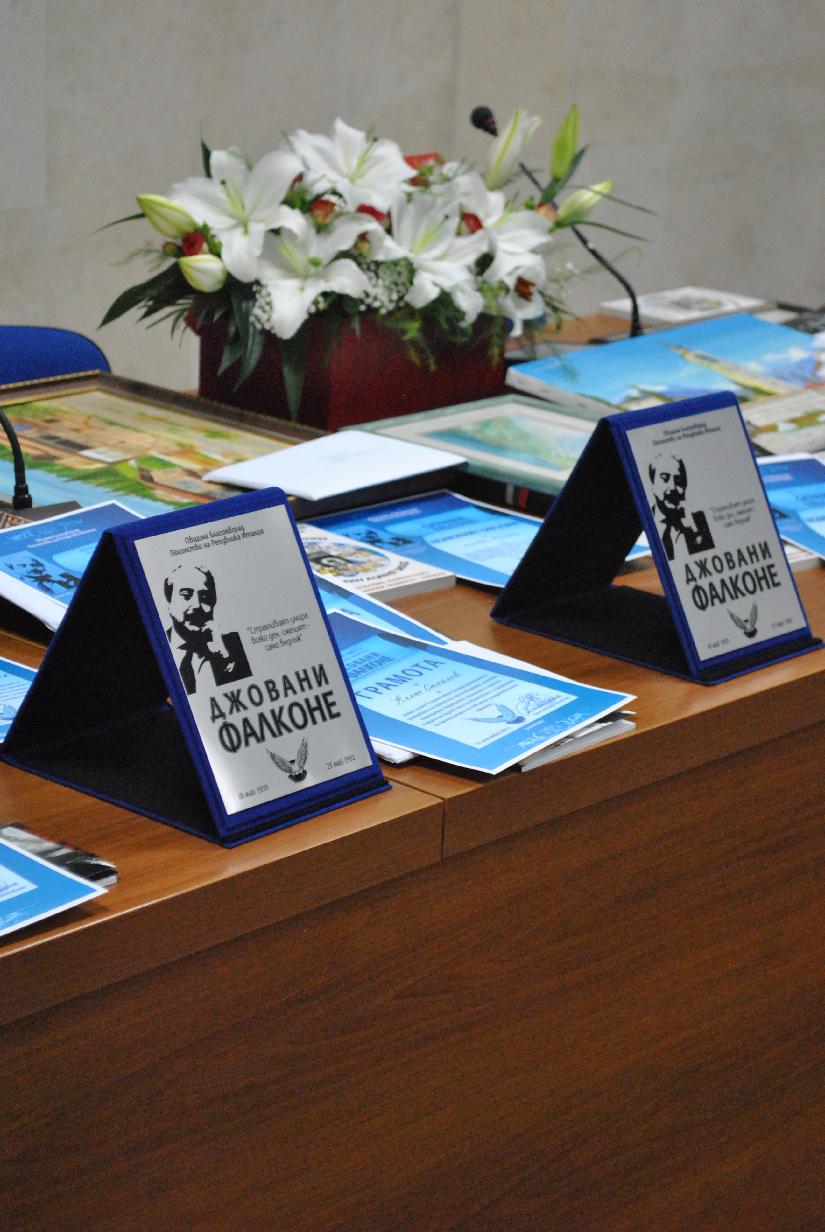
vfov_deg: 24.6
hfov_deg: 16.6
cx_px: 412
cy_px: 616
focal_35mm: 82
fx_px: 2828
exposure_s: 1/30
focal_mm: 55
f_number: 5.6
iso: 1400
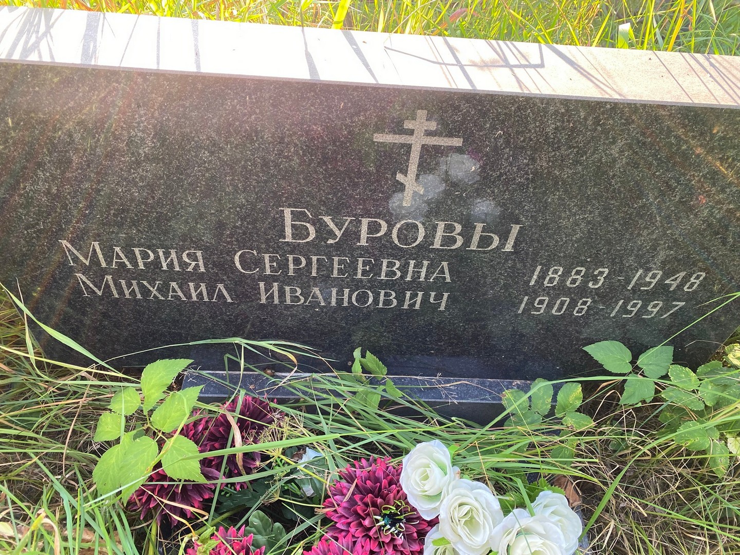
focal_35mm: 26
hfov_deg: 67.3
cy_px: 278
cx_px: 370
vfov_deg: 53.1
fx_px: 556
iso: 64
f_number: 1.8
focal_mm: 4.25
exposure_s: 1/122
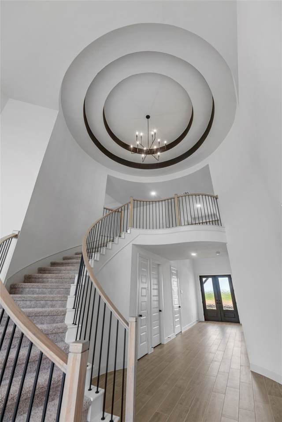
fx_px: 164
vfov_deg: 104.3
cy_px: 211
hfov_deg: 81.2
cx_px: 141
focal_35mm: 14
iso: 250
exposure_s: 1/8
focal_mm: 14
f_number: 9
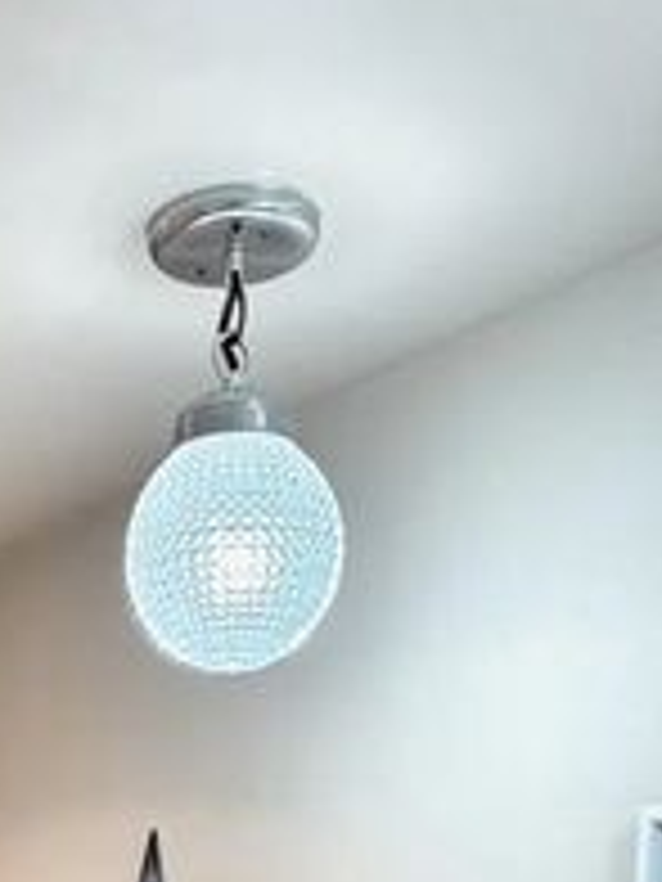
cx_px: 50
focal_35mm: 61
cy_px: 1361
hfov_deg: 23.3
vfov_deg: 24.1
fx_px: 1555
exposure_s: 1/120
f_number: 2.2
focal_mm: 2.22
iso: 100
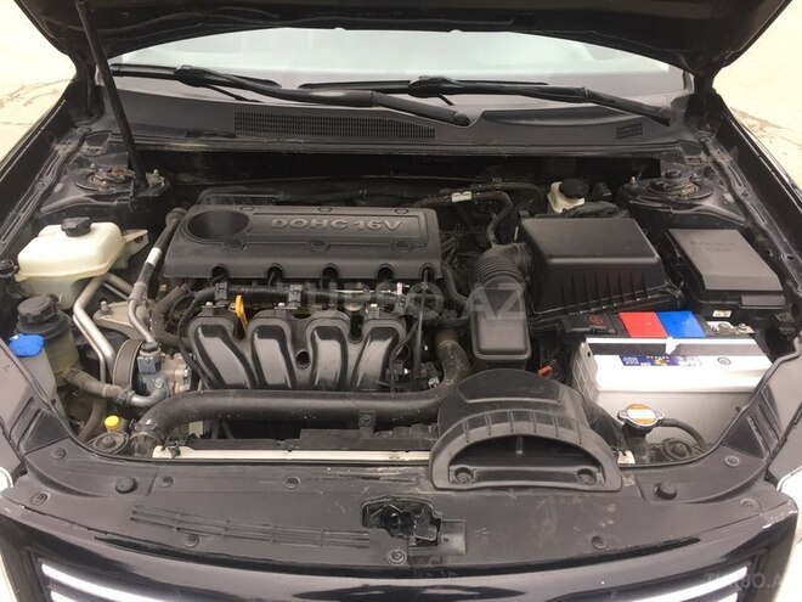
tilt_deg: -34.2
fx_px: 672
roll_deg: -0.3
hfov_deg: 61.7
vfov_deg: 48.2
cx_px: 401
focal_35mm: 29
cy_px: 301
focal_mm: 4.15
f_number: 2.2
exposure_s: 1/33
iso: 32
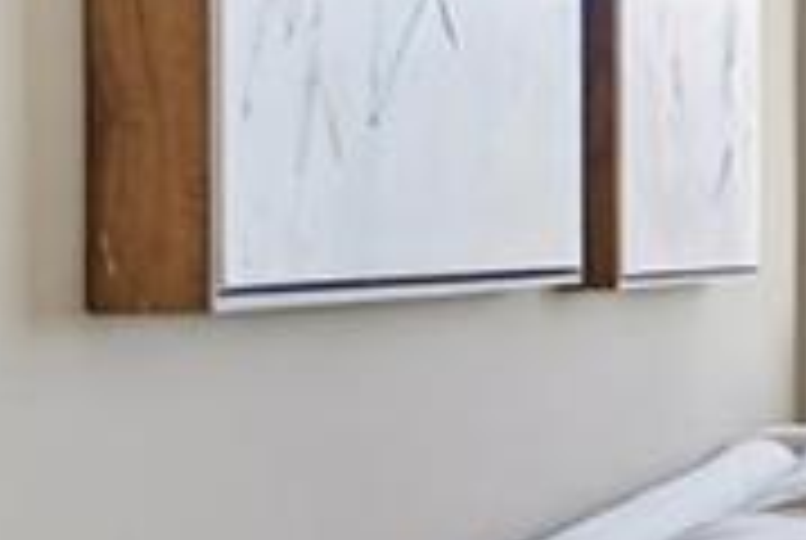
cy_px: 256
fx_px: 1794
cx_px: 2269
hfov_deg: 12.5
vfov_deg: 17.1
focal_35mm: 80
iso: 800
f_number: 9
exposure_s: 1/20
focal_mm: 14
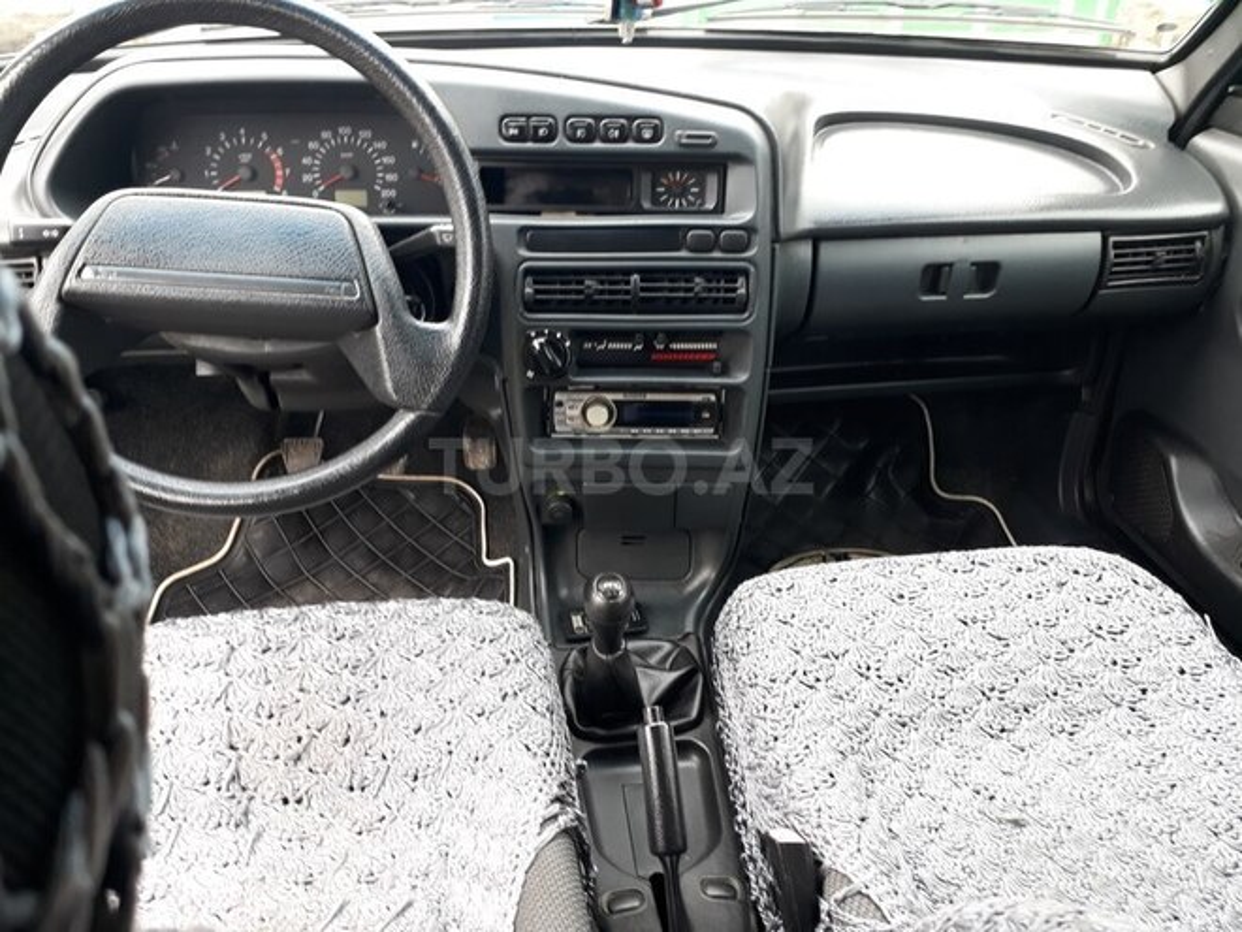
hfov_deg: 65.3
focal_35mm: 27
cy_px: 466
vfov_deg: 51.4
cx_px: 621
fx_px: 969
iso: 50
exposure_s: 1/33
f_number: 1.9
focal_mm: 3.6
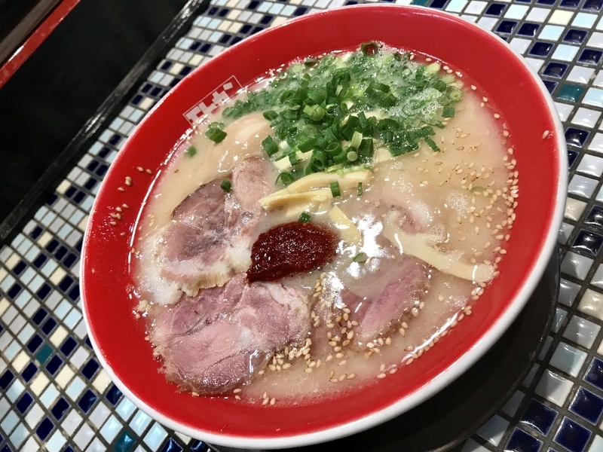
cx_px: 302
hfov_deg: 63.4
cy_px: 226
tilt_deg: -51.2
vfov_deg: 49.7
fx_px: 488
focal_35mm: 28
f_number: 1.8
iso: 32
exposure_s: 1/30
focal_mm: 3.99
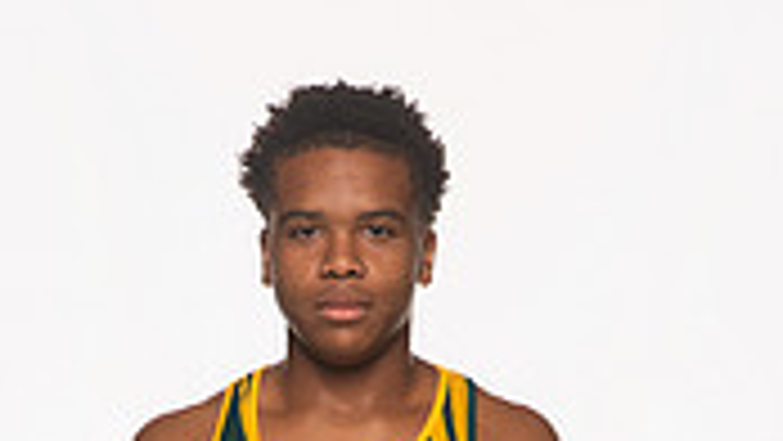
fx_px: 3385
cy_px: 976
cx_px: 387
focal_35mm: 163
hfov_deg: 13.2
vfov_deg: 7.1
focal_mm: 60
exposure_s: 1/320
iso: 800
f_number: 7.1
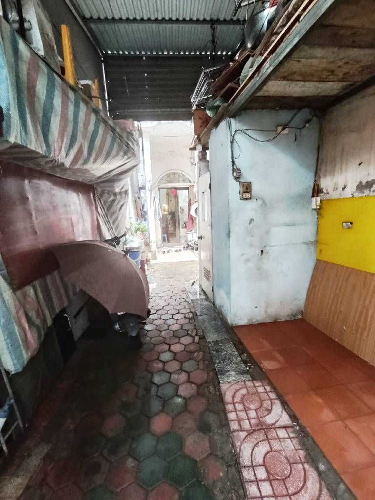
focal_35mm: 16
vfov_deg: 94.5
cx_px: 188
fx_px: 231
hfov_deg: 78.1
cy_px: 250
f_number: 2.2
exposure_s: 1/33.3
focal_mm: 1.65
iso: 452
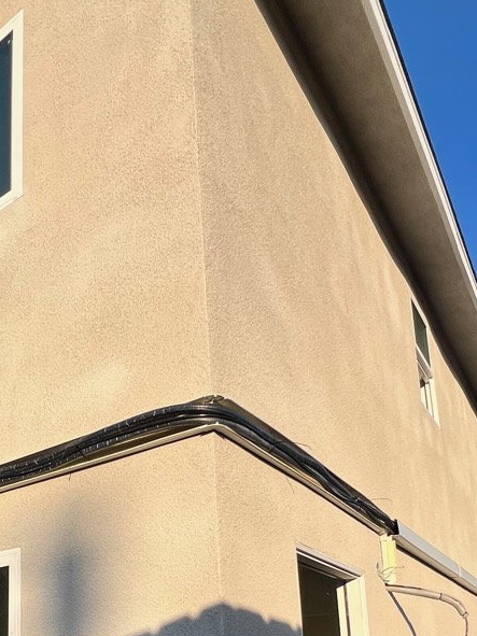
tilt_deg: +9.9
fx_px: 607
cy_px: 586
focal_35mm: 33
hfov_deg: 40.8
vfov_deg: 48.7
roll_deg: -0.4
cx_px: 85
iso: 32
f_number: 1.8
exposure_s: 1/1553
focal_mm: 1.57
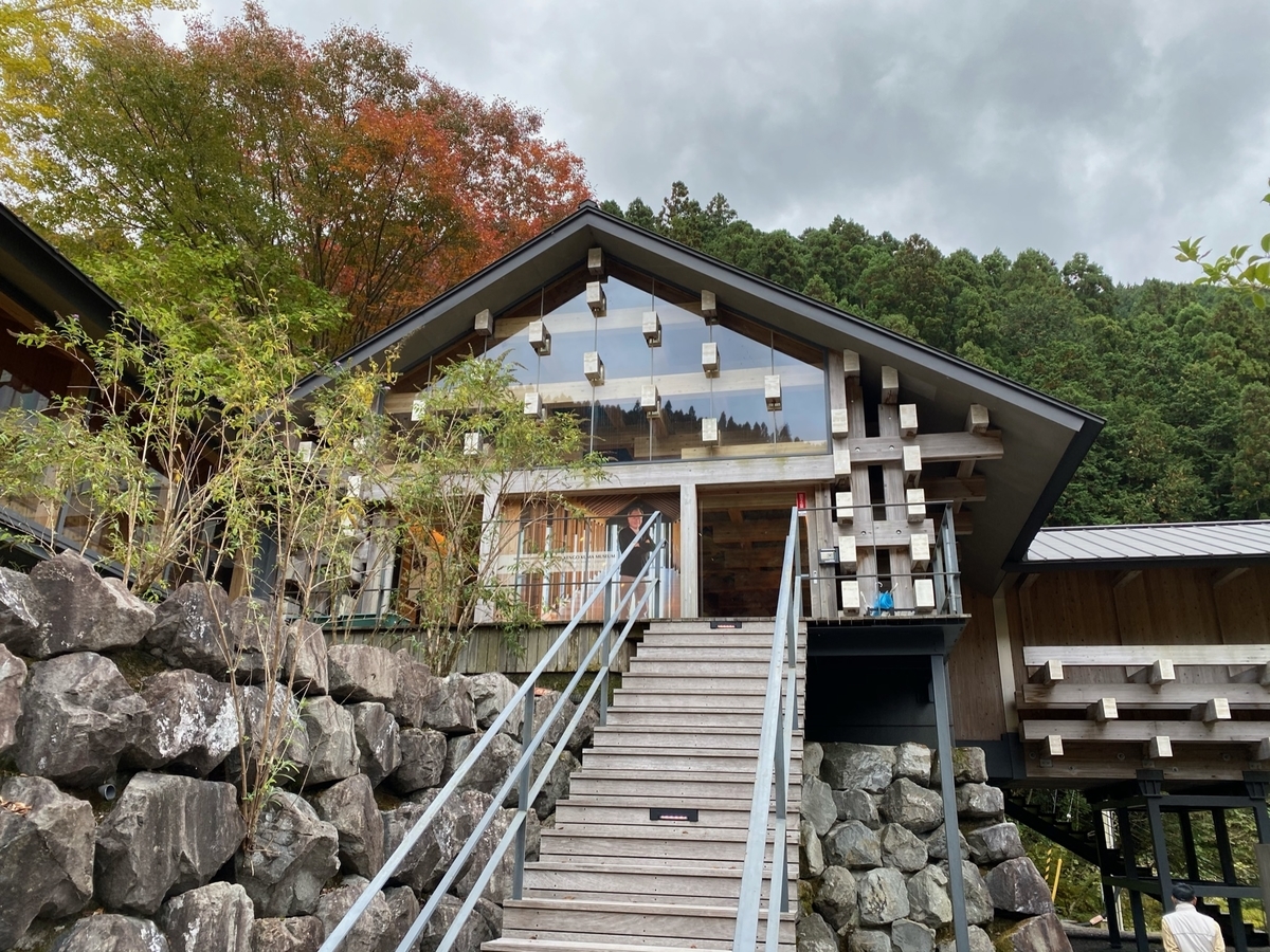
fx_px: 954
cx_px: 635
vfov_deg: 53.1
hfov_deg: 67.3
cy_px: 476
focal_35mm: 26
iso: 32
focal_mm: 4.25
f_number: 1.8
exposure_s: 1/184
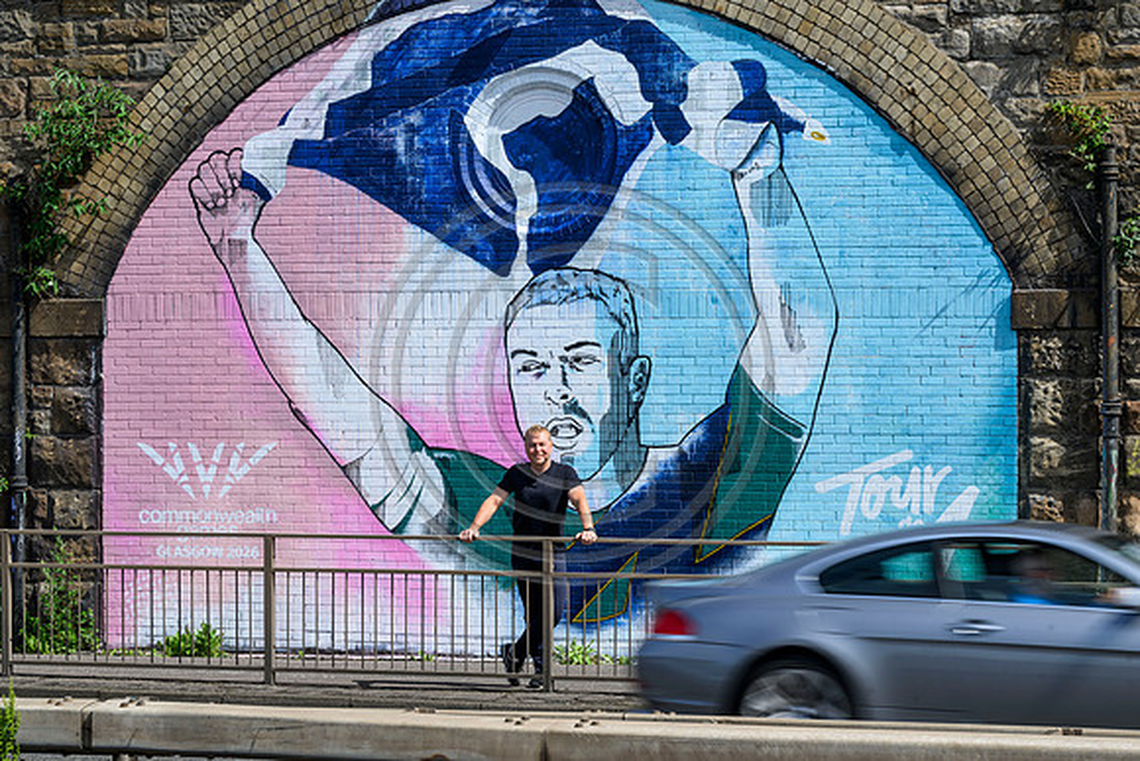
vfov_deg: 14.1
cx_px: 570
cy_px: 380
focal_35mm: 97
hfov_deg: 21.0
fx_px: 3072
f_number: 13
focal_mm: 97
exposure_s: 1/125
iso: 100
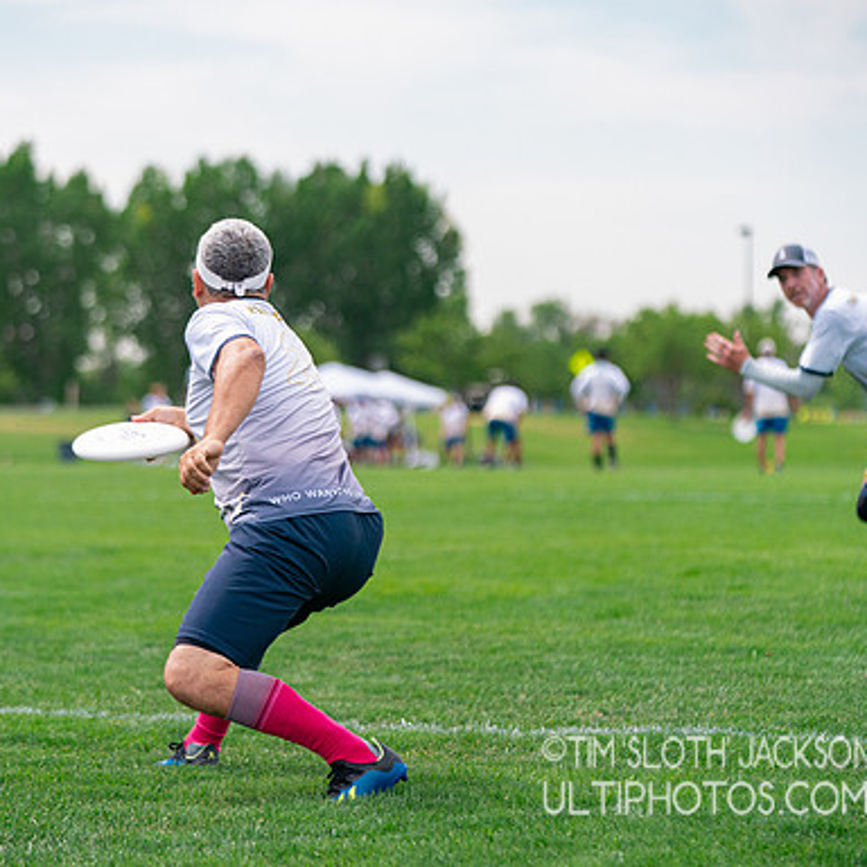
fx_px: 3854
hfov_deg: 12.8
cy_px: 432
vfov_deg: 12.8
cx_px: 400
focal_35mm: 136
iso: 500
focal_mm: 106
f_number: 2.8
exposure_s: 1/8000
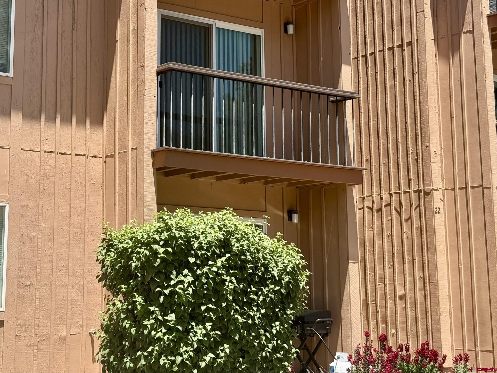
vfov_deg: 30.3
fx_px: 689
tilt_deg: +10.5
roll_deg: -0.2
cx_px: 248
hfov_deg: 39.7
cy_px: 186
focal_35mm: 48
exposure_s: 1/3534
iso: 100
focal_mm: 6.76
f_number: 1.78
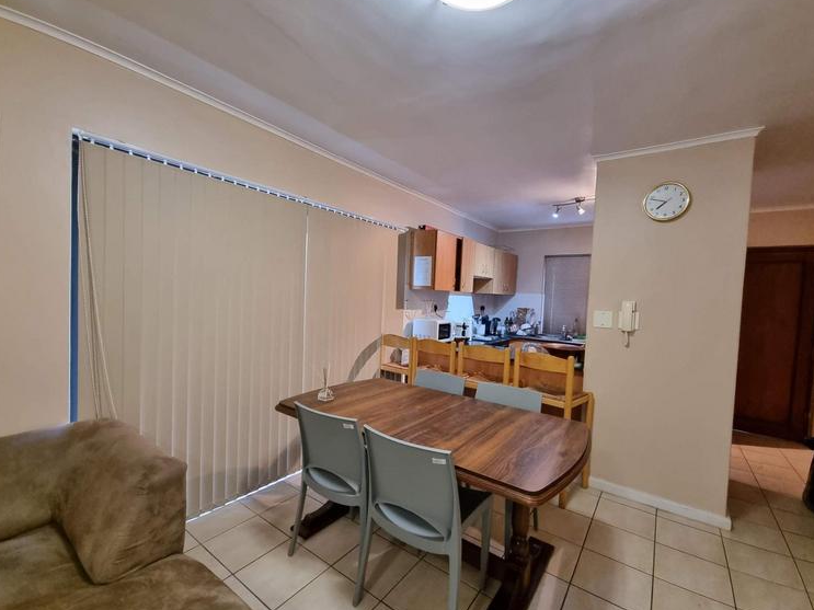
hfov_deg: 102.1
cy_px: 312
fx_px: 329
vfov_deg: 85.6
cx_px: 408
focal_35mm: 14
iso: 500
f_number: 2.2
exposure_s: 1/33
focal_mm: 2.2
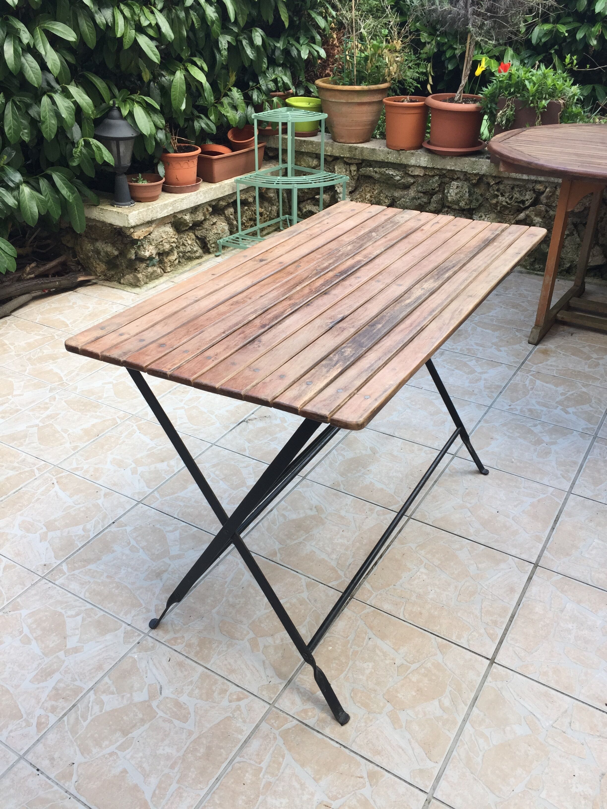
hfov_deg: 48.2
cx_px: 304
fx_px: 678
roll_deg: -2.0
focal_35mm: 29
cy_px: 404
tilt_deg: -31.2
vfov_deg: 61.7
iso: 32
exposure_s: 1/120
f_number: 2.2
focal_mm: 4.15
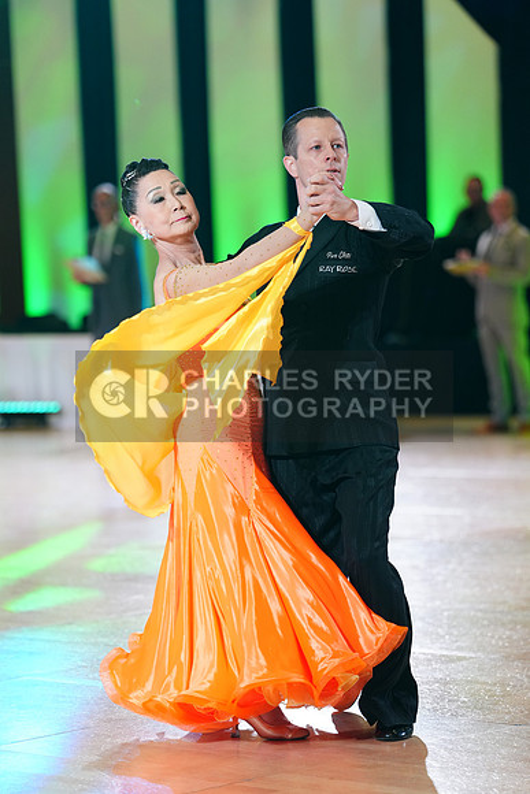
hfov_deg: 9.9
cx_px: 265
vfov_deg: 14.8
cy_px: 397
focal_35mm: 139
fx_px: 3068
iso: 2000
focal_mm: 139
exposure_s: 1/400
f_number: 2.8
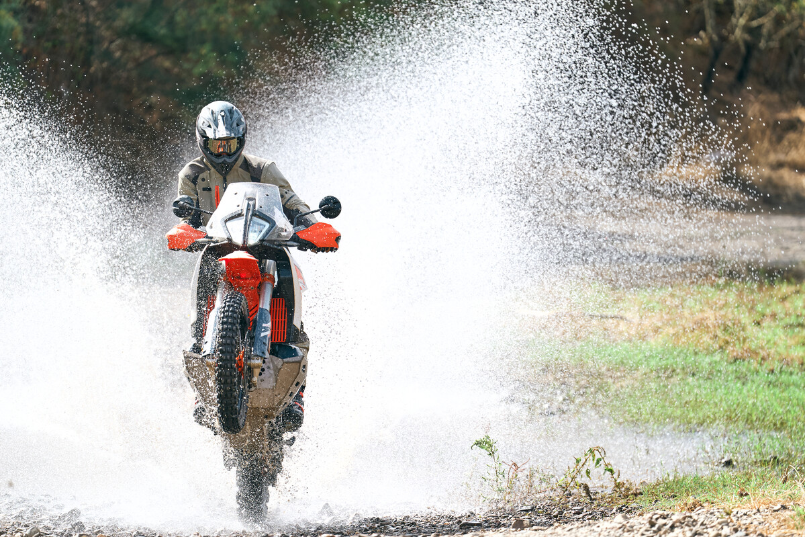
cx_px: 402
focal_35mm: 147
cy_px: 268
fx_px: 3286
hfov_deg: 14.0
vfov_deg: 9.3
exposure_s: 1/1250
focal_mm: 147
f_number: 2.8
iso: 160
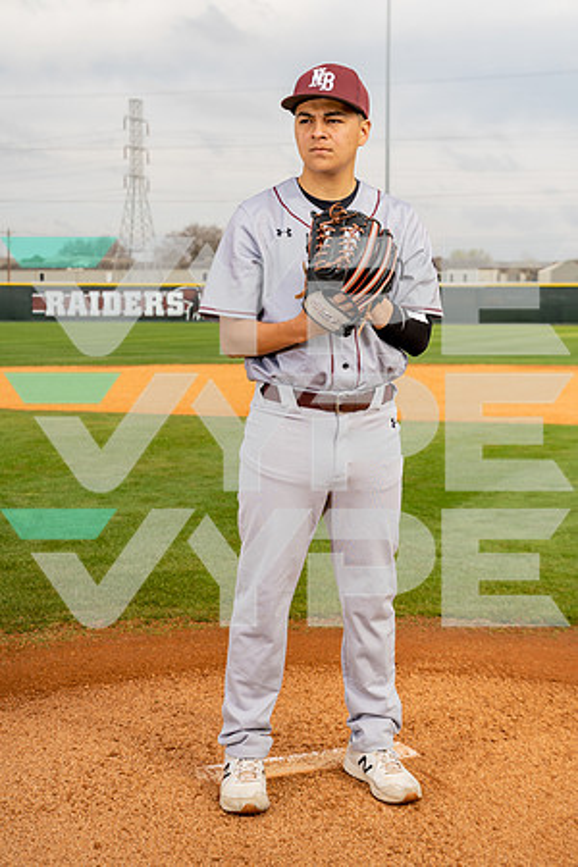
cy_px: 434
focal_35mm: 61
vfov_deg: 32.9
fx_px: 1469
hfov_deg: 22.3
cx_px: 289
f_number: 5.6
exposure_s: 1/250
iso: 100
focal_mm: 61
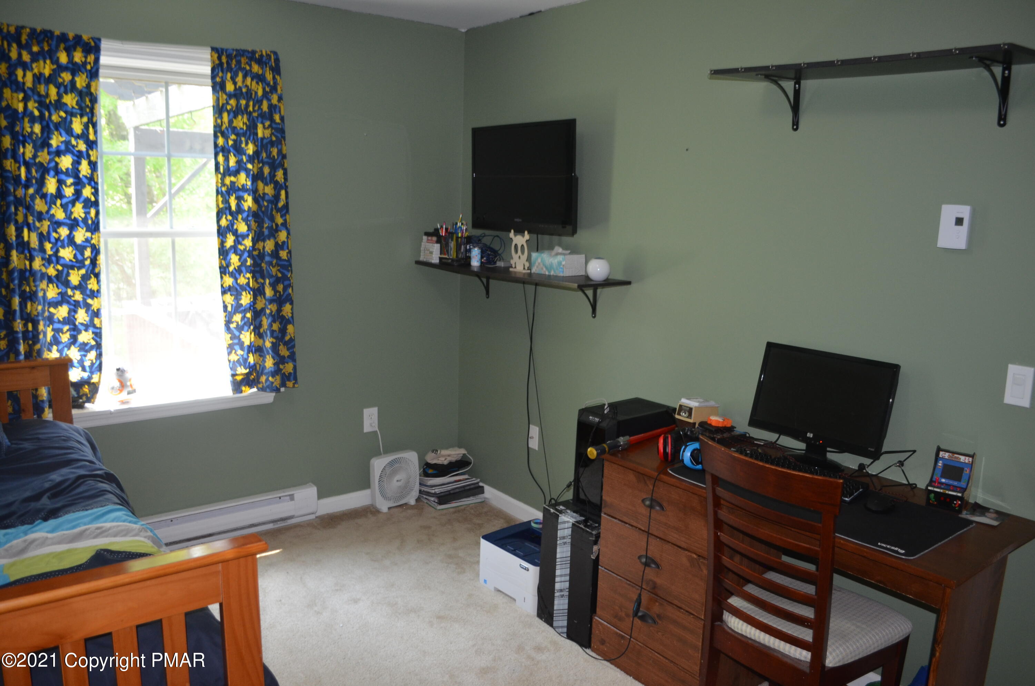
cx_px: 518
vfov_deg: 47.7
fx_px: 775
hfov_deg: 67.5
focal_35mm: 27
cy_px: 343
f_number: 3.5
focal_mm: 18
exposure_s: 1/60
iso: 640
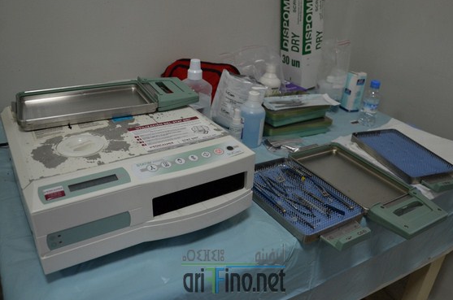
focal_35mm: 31
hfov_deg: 60.4
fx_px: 389
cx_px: 233
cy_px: 141
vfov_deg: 42.1
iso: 800
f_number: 4
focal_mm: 18
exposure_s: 1/60
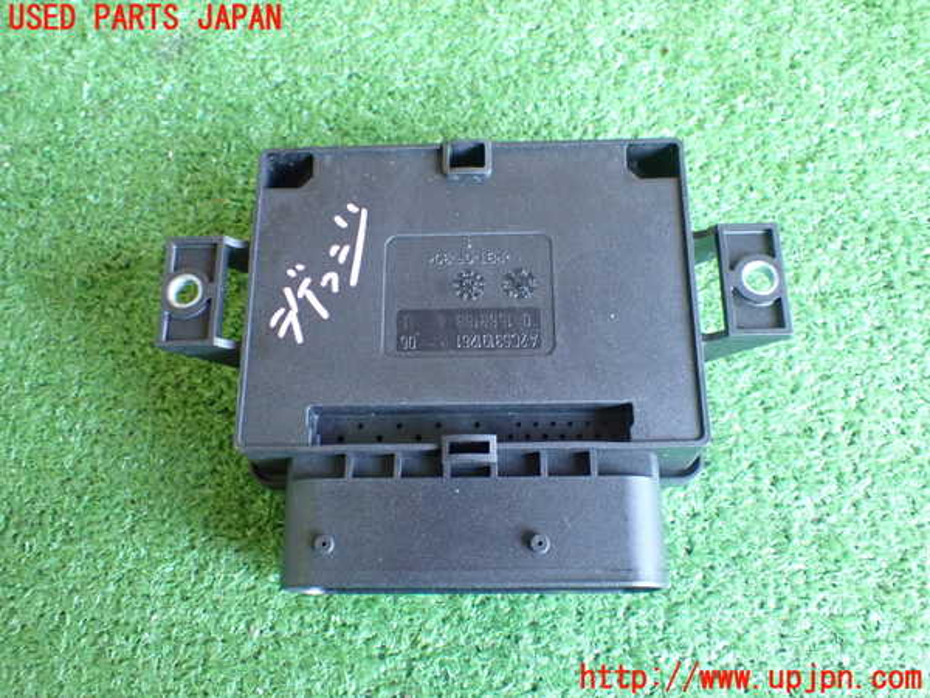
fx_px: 860
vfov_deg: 44.2
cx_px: 465
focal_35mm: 32
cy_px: 349
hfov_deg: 56.8
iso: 1000
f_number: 2.4
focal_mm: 5.79
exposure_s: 1/30
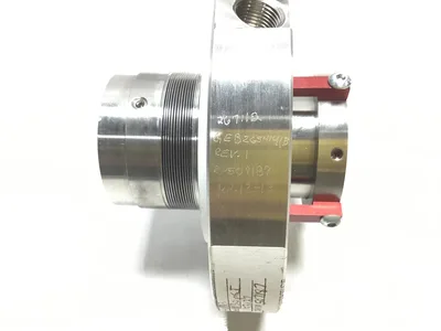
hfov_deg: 58.4
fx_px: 395
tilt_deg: -54.1
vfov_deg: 45.4
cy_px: 166
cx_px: 220
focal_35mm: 31
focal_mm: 3.3
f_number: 2.4
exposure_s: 1/40
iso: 32
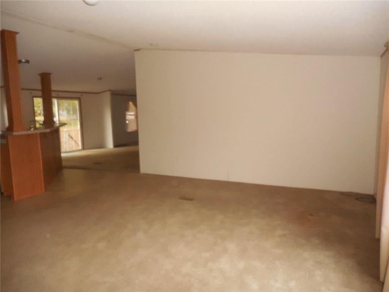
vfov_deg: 54.9
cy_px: 146
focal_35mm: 25
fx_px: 281
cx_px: 194
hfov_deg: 69.4
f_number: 3.7
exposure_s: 1/25
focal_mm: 4.5
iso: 1600
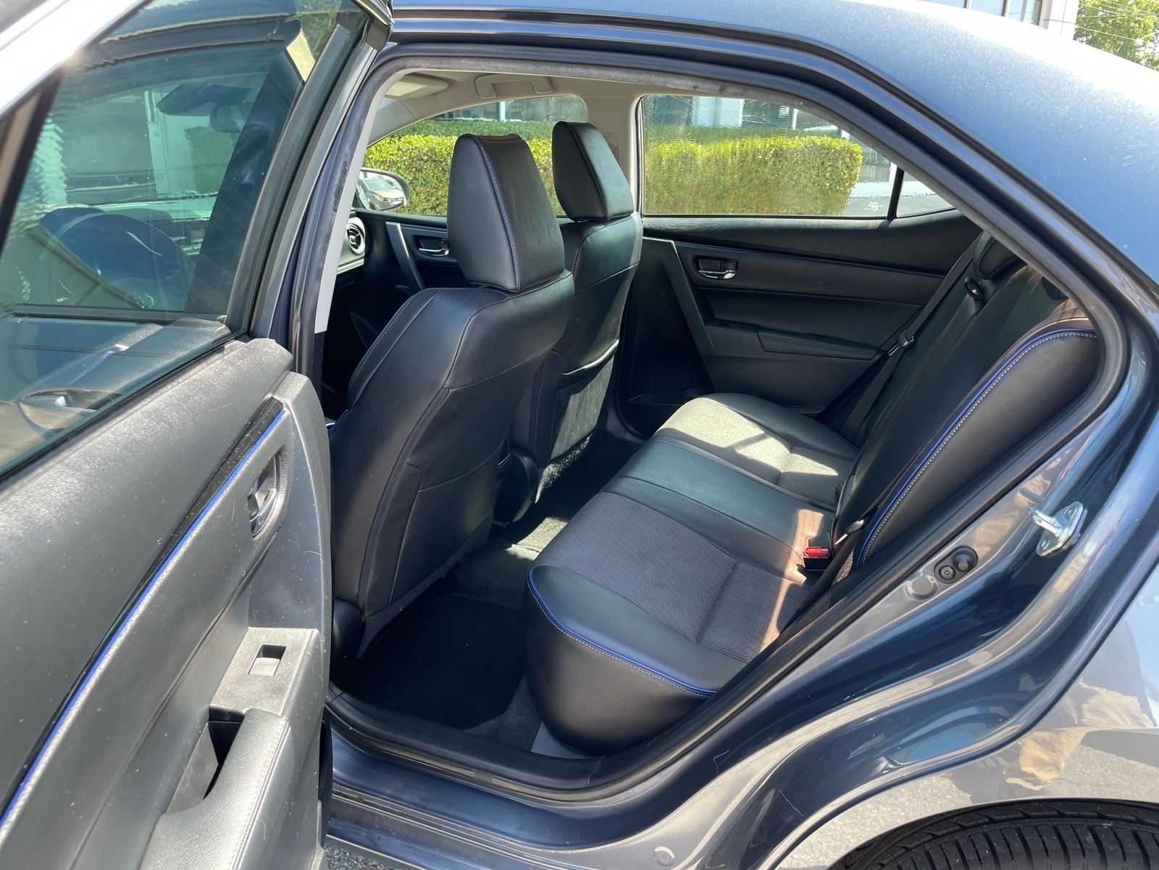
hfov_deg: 67.3
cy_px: 435
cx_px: 580
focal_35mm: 26
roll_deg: -1.7
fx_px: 871
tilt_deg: -14.0
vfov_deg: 53.1
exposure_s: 1/121
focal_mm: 4.2
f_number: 1.6
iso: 40
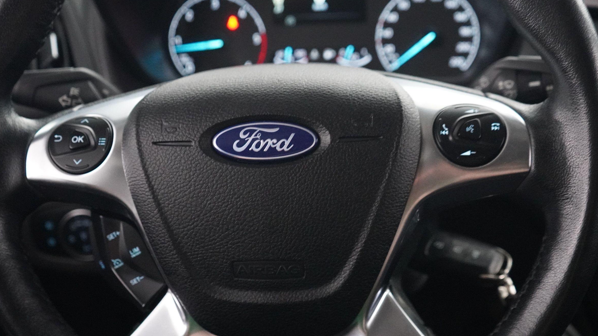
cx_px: 293
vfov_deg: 25.4
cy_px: 194
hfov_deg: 43.7
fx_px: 745
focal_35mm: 47
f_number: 3.5
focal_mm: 28
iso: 6400
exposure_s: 1/15
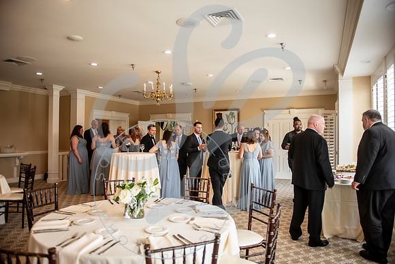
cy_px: 132
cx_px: 198
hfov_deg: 73.7
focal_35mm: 24
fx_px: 263
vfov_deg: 53.2
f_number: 2.8
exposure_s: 1/200
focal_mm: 24
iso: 400
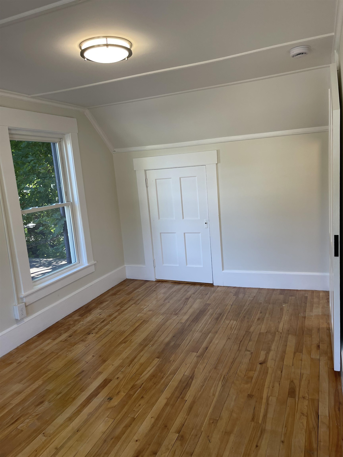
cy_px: 228
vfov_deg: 69.4
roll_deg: +5.0
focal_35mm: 25
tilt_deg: -8.5
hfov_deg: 54.9
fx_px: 330
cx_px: 172
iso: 50
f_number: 1.6
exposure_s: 1/120
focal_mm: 5.1
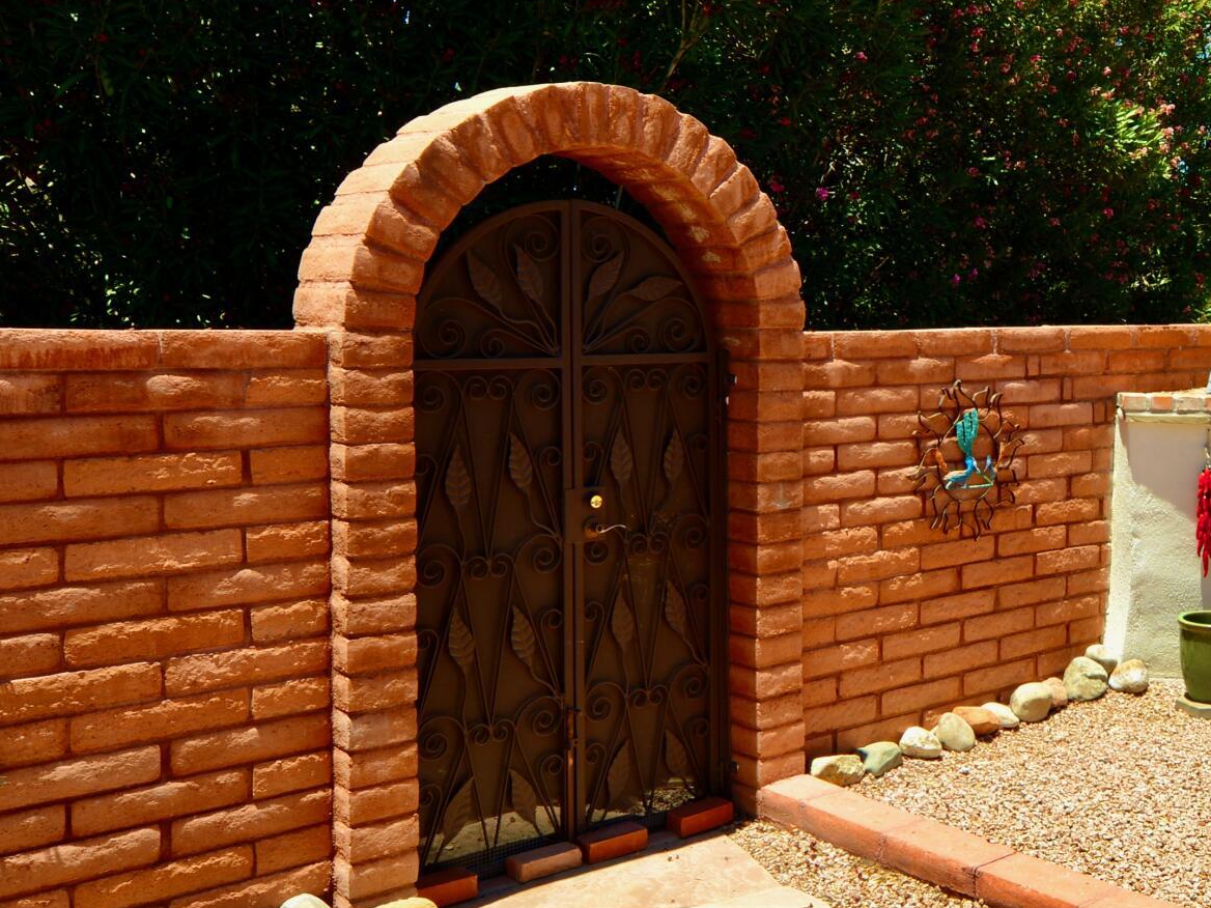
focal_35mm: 42
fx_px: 1469
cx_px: 1075
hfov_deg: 41.5
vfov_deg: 34.3
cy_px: 374
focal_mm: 17
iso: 125
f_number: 14
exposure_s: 1/80
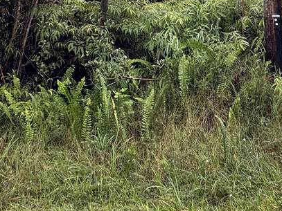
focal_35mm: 44
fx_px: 358
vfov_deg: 27.6
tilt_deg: +16.5
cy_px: -61
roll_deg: -0.2
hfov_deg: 42.7
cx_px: 175
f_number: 2.2
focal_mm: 2.22
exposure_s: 1/386
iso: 40
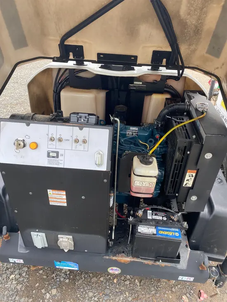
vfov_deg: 67.3
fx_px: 227
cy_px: 151
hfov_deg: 53.1
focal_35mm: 26
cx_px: 114
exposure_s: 1/220
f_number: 1.8
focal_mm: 4.25
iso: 32
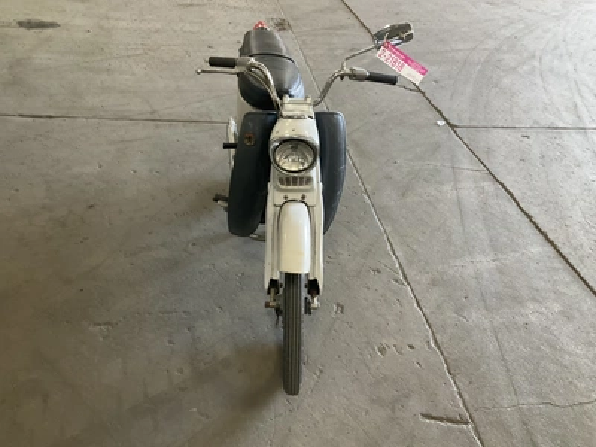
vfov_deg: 48.2
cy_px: 224
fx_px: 499
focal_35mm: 29
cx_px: 298
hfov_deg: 61.7
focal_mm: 3
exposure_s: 1/60
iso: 125
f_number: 1.8
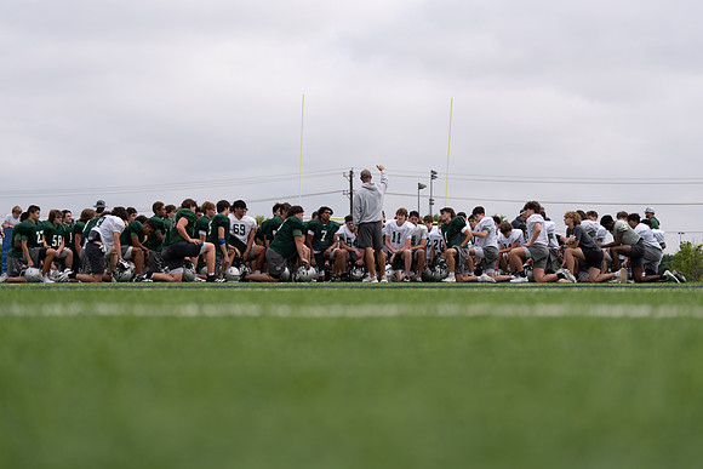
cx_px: 355
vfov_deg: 19.0
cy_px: 234
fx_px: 1398
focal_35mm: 72
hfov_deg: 28.2
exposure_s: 1/2500
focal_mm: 70
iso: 160
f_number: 2.8
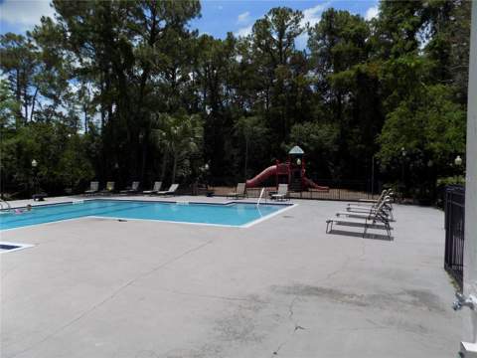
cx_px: 238
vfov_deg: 58.9
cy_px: 179
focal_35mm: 23
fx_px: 317
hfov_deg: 73.9
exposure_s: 1/1500
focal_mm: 4
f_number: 3.1
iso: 80
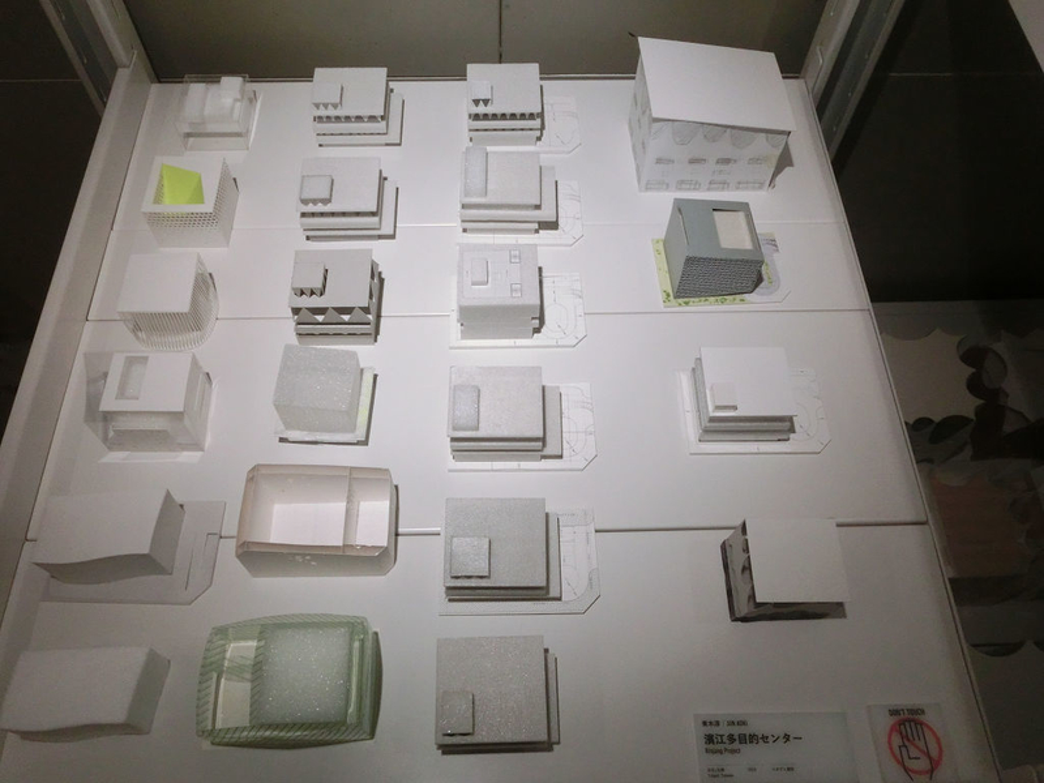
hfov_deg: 63.4
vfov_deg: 49.7
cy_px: 392
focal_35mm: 28
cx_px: 522
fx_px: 844
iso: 400
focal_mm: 5
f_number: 3
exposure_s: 1/125
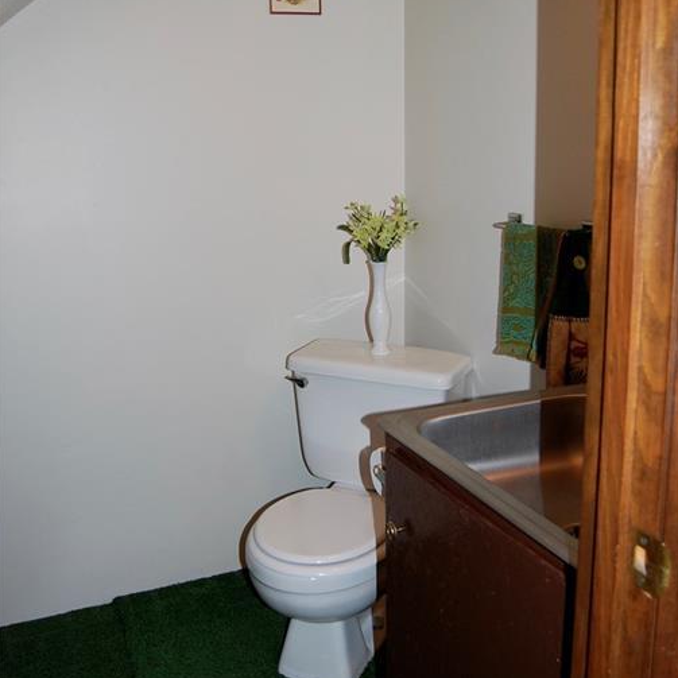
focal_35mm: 35
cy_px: 286
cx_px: 340
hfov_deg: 47.2
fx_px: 776
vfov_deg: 47.1
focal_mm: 18
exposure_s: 1/60
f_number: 3.5
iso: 200
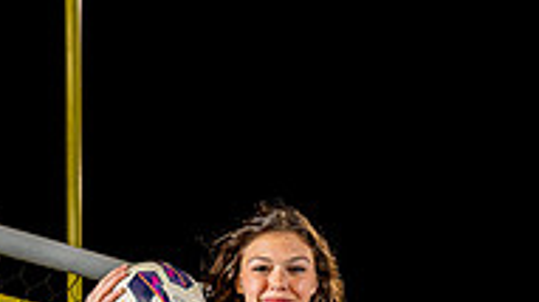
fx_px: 1271
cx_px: 155
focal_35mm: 89
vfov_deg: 11.9
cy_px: 632
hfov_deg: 23.8
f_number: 5.6
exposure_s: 1/250
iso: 800
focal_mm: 36
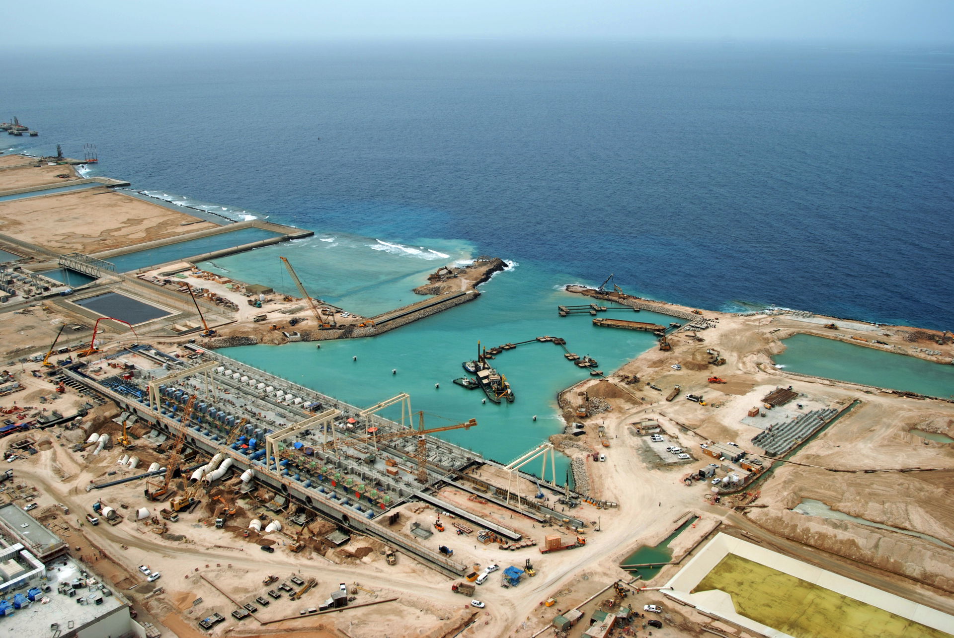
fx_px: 875
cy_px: 319
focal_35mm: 33
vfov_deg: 40.1
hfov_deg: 57.2
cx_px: 477
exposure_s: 1/250
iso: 100
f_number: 8
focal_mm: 22
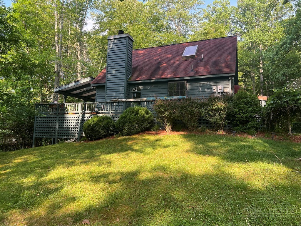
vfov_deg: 53.1
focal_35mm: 26
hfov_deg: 67.3
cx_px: 150
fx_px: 226
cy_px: 113
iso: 50
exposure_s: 1/347
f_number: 1.5
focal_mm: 5.7
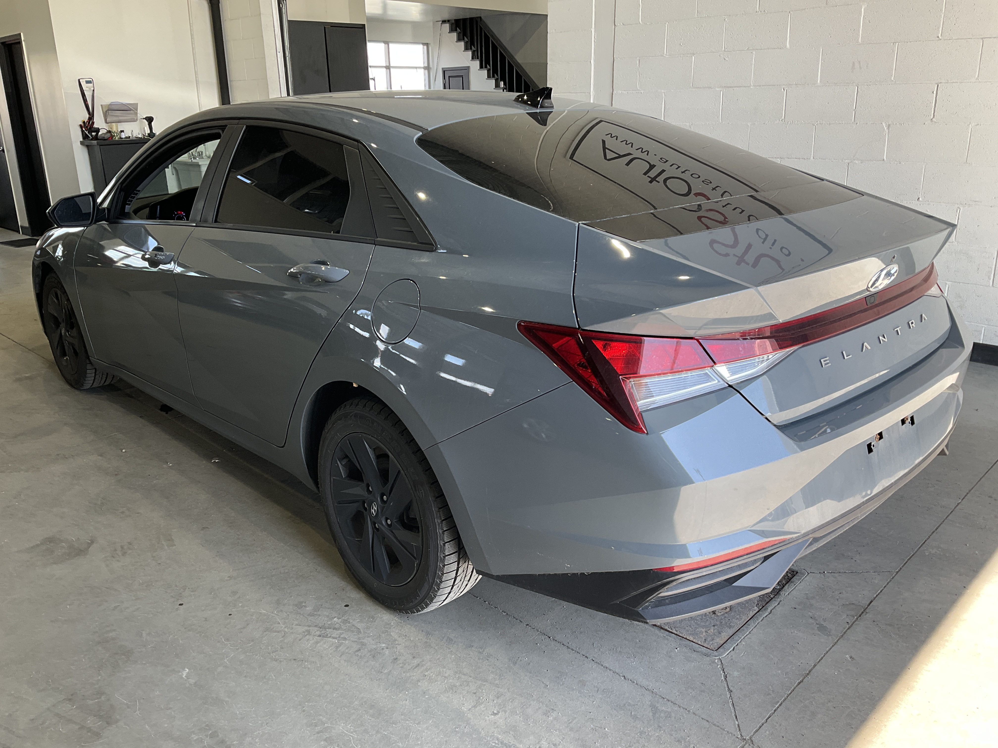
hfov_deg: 61.7
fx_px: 836
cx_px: 499
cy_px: 374
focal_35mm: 29
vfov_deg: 48.2
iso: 25
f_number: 1.8
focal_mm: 3
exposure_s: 1/122
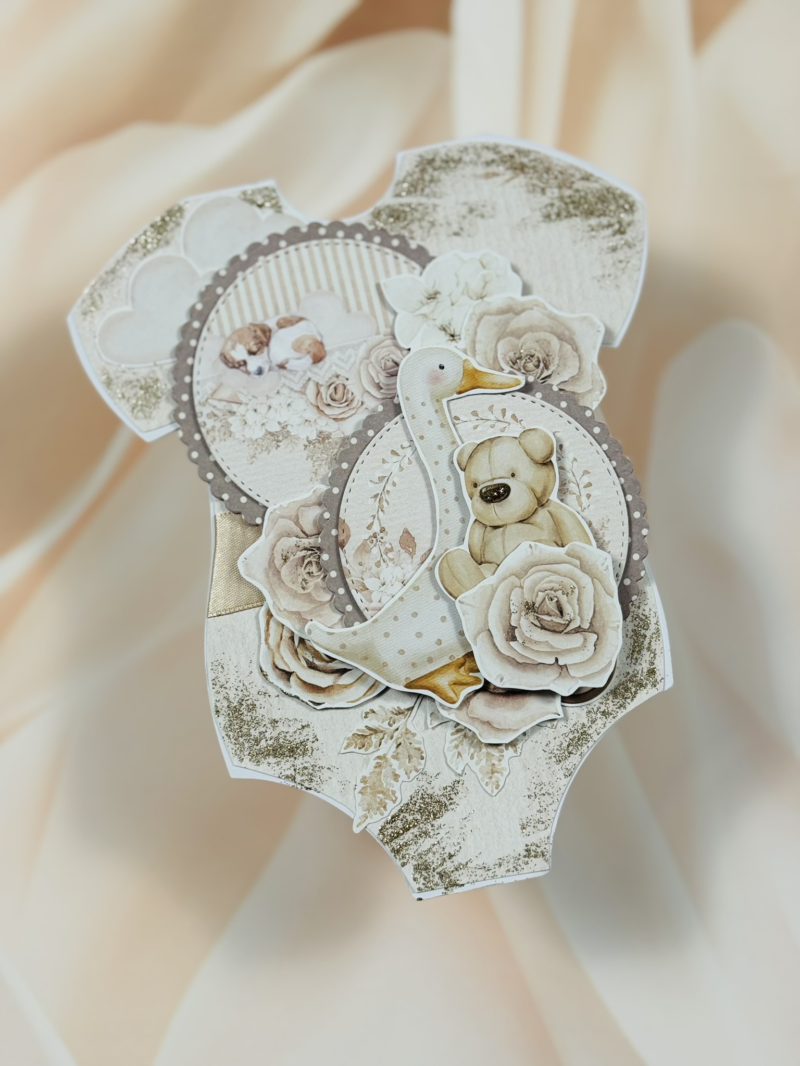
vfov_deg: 39.7
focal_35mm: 48
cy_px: 533
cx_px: 400
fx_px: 1479
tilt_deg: -85.6
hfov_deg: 30.3
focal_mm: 6.76
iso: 64
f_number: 1.78
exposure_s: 1/278
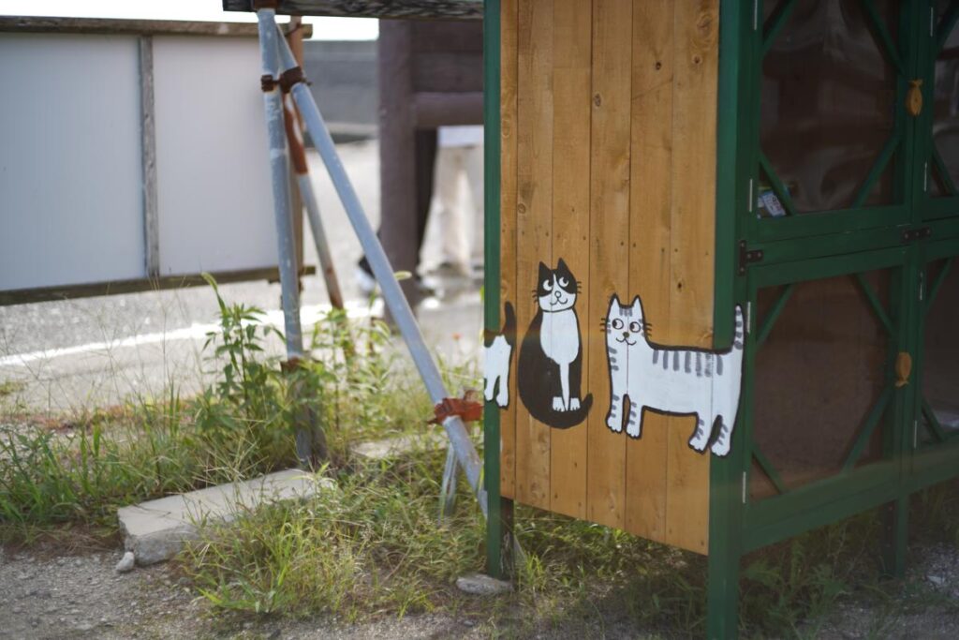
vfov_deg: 37.9
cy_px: 320
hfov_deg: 54.4
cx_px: 480
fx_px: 932
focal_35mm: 35
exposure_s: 1/1000
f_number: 2
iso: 64
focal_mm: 35
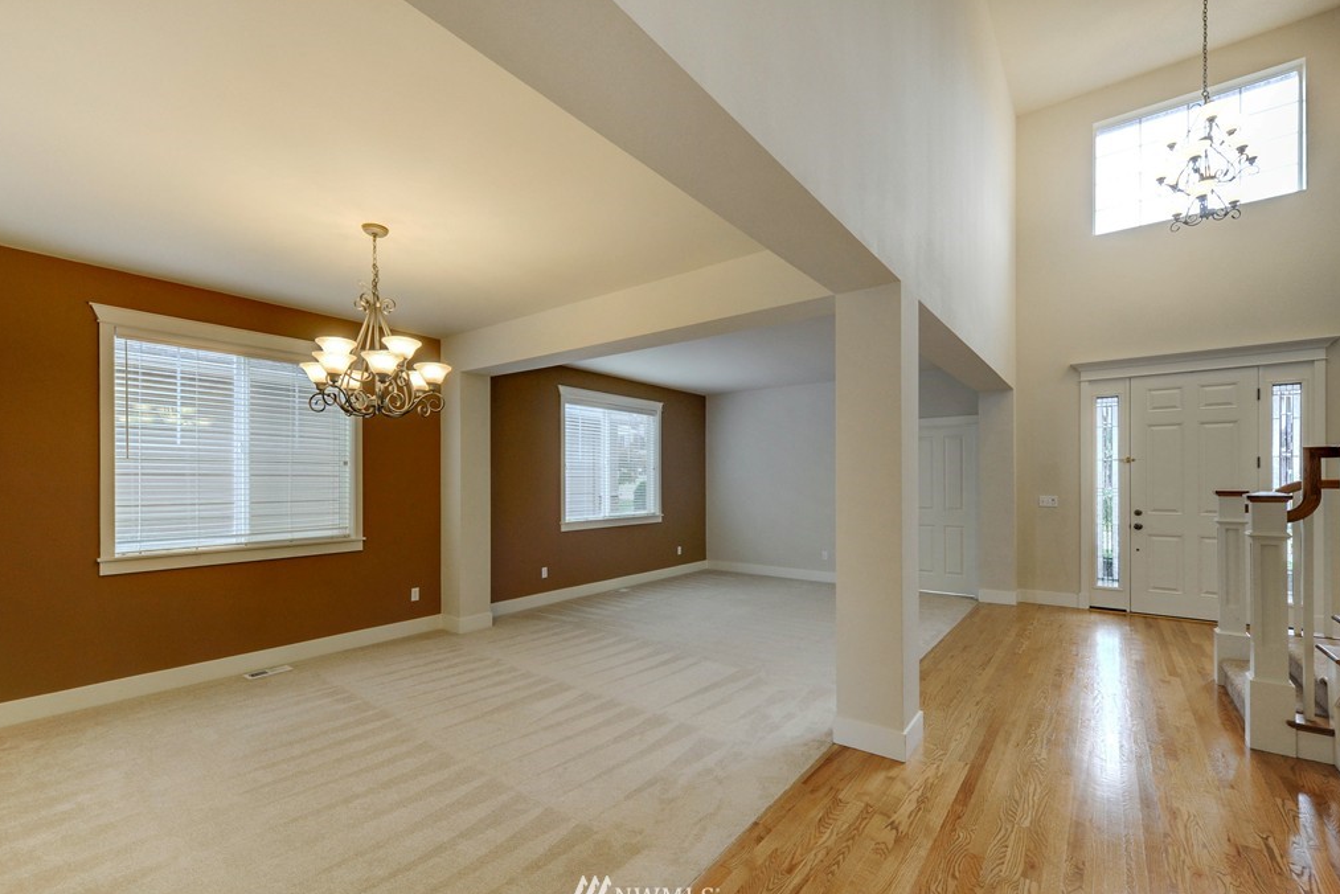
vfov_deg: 77.3
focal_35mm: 15
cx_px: 646
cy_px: 464
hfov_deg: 100.3
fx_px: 558
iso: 800
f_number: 11
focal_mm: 14
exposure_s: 1/60
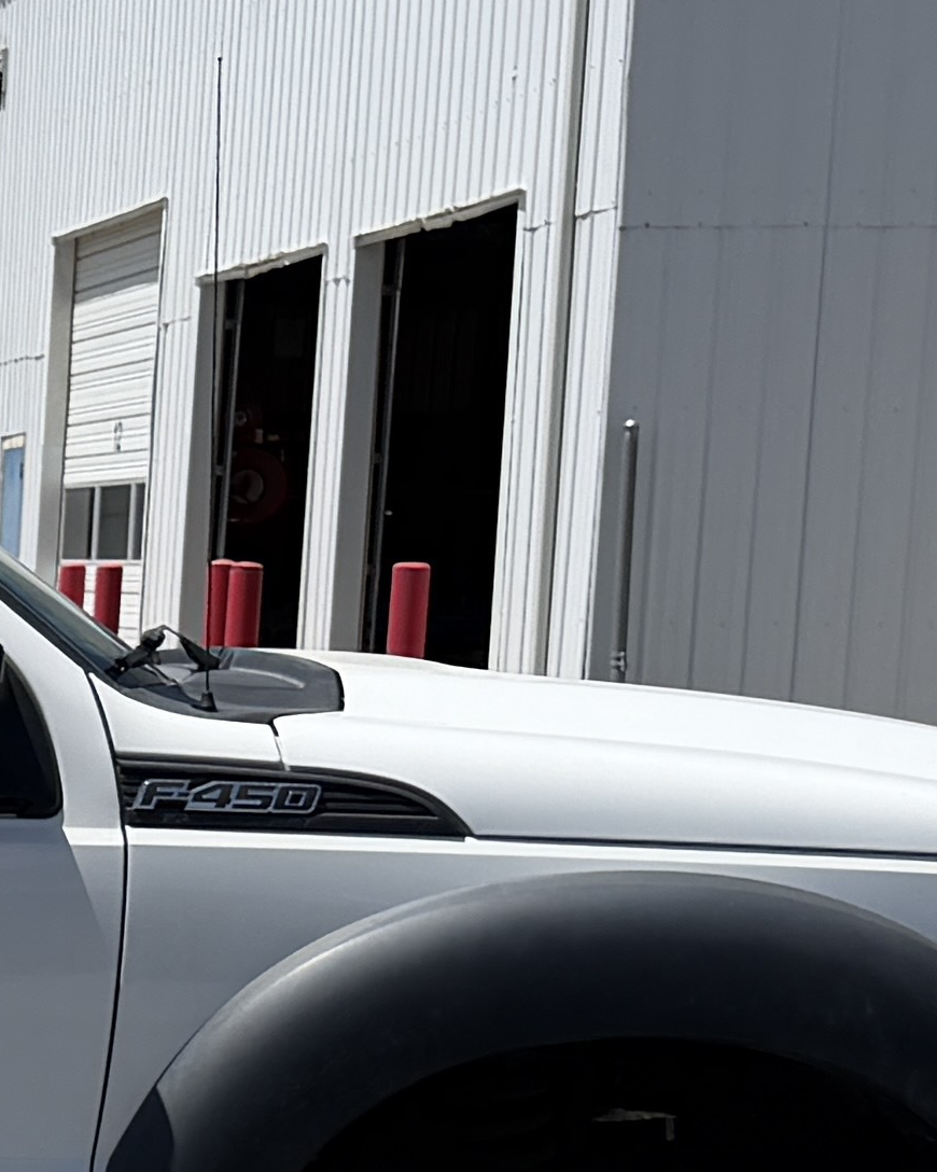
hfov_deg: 10.9
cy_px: 1125
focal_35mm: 123
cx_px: -1192
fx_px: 4265
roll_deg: -0.8
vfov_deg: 15.4
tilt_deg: -7.9
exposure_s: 1/5714
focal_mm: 6.76
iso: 80
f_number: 1.78
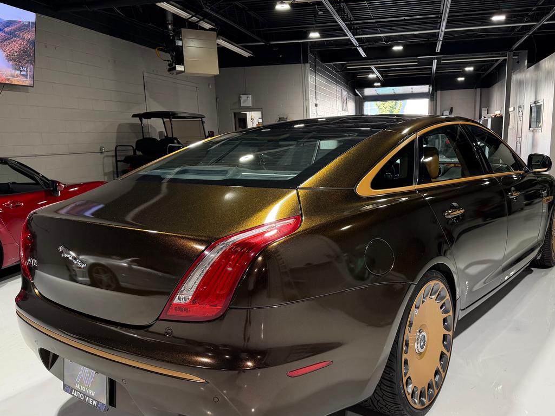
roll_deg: +2.2
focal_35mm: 30
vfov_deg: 46.7
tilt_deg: -11.2
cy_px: 239
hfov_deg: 59.8
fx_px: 481
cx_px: 312
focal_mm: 6.76
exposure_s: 1/143
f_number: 1.78
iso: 200
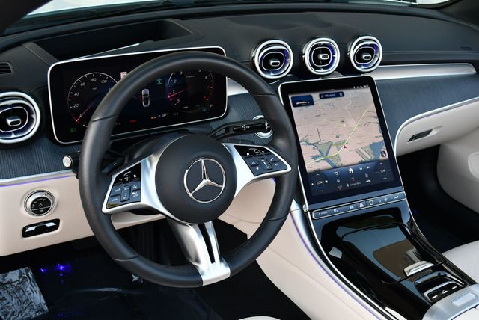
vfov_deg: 30.6
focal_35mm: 44
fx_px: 586
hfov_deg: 44.5
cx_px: 240
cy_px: 160
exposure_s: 1/250
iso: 400
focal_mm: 22
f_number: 4.5
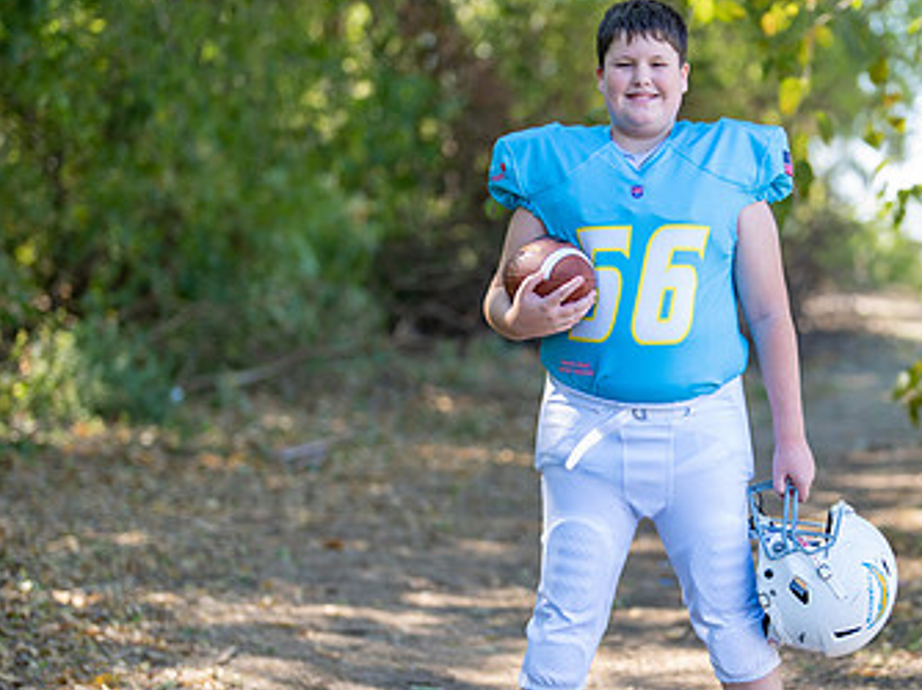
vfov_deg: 15.4
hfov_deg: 20.3
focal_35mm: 96
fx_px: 2555
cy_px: 418
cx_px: 681
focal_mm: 50
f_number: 1.2
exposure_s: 1/1000
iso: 100
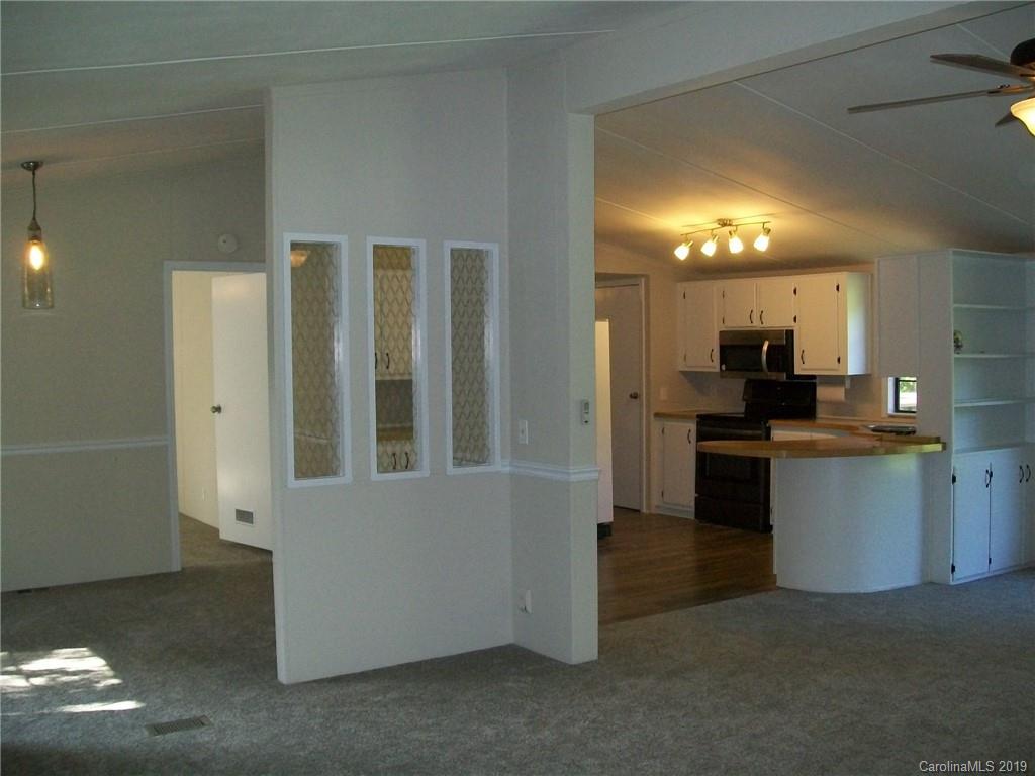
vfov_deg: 39.7
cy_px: 388
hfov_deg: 51.4
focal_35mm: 36
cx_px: 518
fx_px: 1076
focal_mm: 6
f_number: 2.7
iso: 160
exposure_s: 1/60
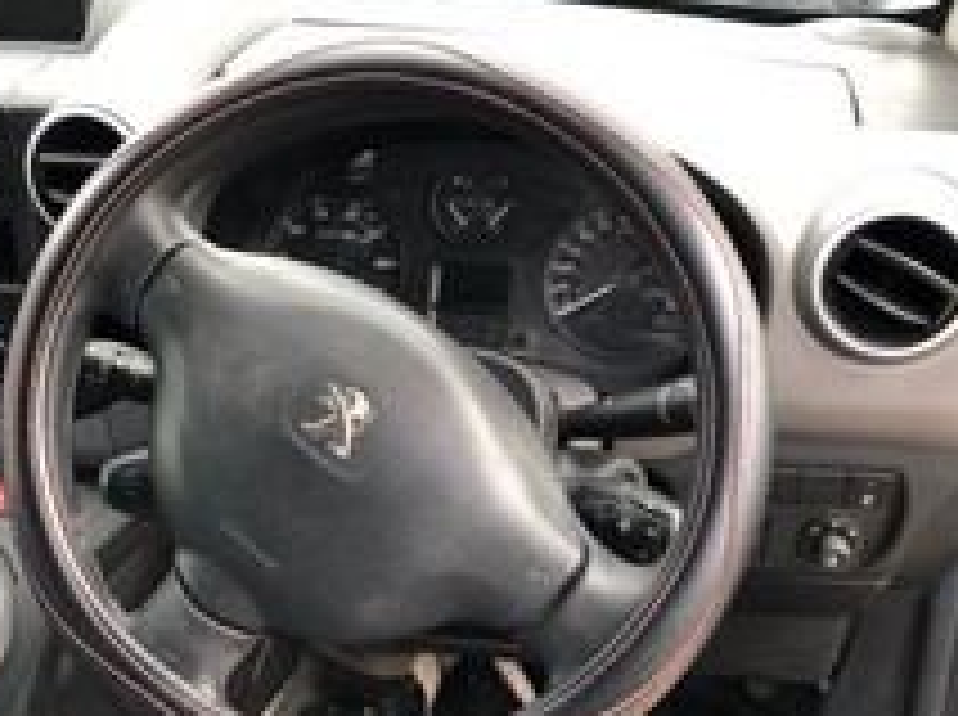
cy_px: 473
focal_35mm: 46
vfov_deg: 31.2
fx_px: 1271
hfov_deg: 40.6
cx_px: 288
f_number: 1.8
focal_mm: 4
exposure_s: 1/40
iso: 25
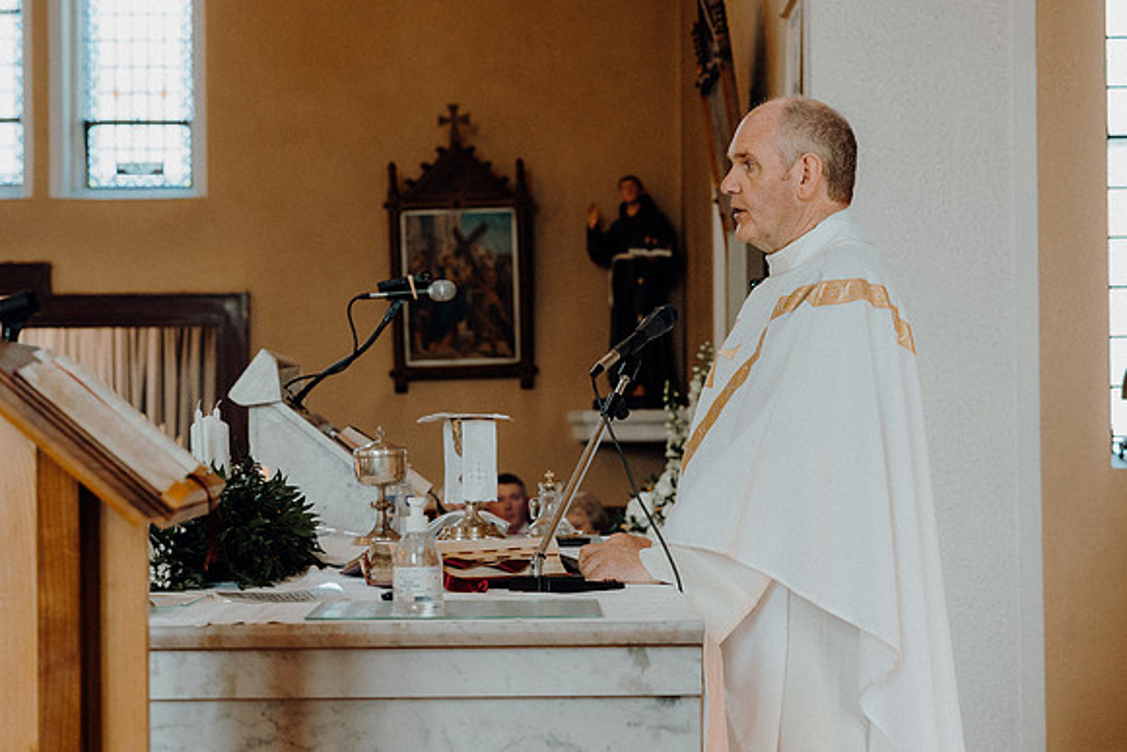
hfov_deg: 25.0
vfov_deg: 16.9
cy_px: 376
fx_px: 2537
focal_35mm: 81
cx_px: 564
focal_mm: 54
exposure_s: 1/200
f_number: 3.5
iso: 1000
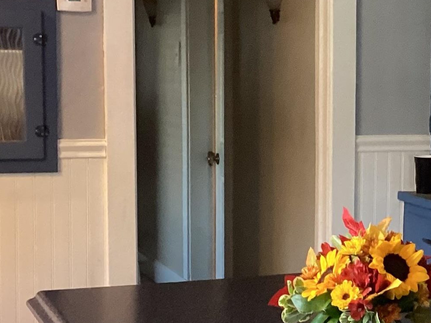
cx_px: 415
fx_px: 1195
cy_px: 203
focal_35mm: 96
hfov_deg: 19.9
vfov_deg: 15.4
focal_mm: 3.3
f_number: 2.4
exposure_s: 1/33
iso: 320
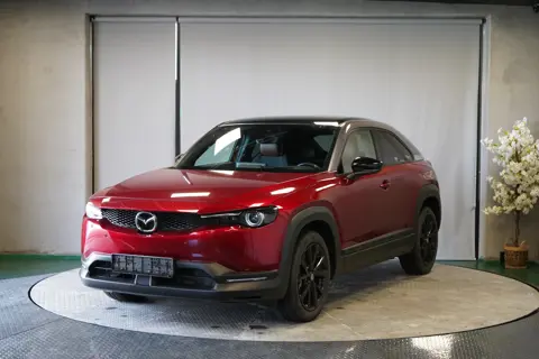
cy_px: 180
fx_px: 868
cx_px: 270
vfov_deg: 23.4
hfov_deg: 34.5
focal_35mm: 58
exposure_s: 1/160
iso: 2500
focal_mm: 58
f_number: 5
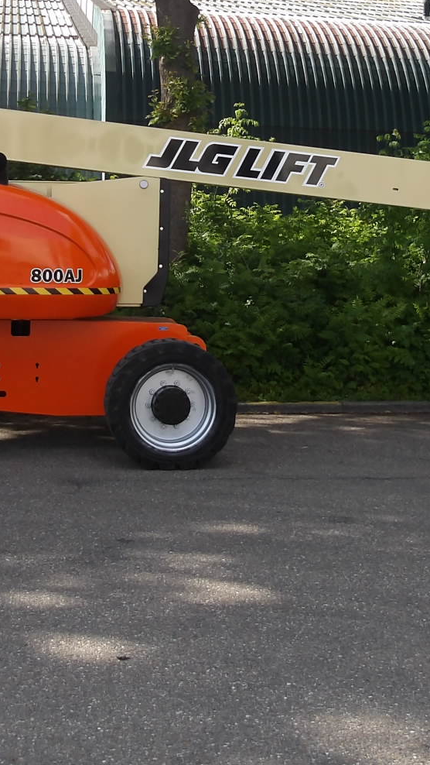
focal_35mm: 61
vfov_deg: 33.8
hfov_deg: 19.7
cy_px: 220
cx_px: 209
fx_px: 1236
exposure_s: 1/542
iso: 100
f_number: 3
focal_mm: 4.9
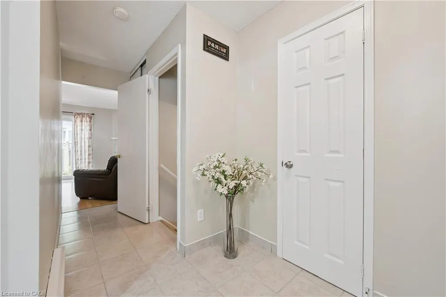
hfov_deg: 104.3
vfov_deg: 81.2
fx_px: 173
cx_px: 223
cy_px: 148
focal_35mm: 14
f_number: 11
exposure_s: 1/6
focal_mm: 14
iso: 200
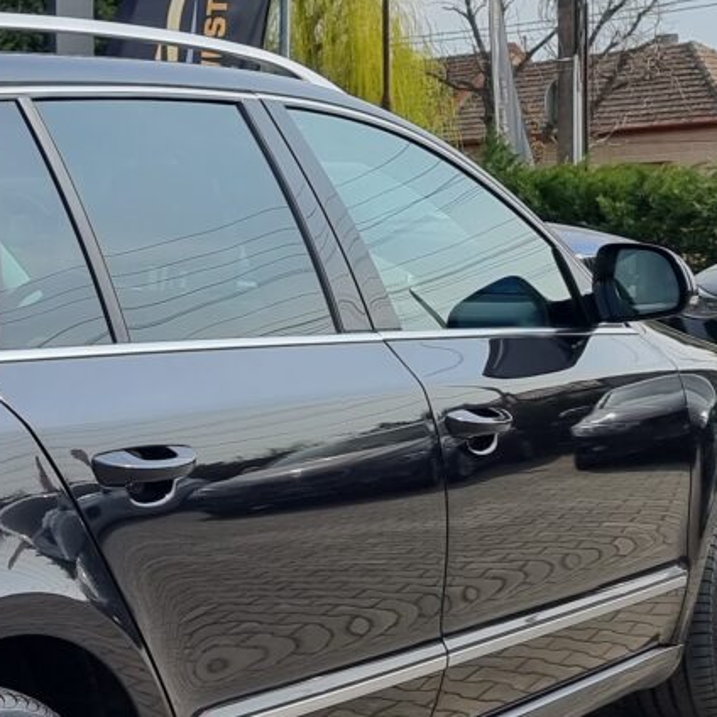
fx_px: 1875
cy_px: 380
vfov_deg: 21.6
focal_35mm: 80
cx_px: -348
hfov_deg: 19.1
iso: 50
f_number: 1.8
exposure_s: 1/804
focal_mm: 6.7
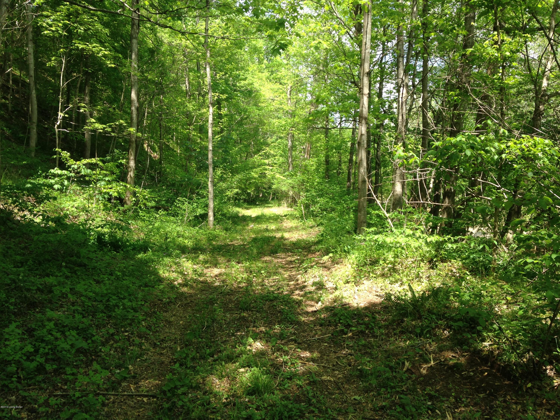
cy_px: 210
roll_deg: +1.2
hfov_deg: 55.4
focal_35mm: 33
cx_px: 280
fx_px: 534
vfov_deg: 42.9
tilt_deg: -3.2
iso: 50
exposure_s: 1/303
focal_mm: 4.12
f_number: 2.4
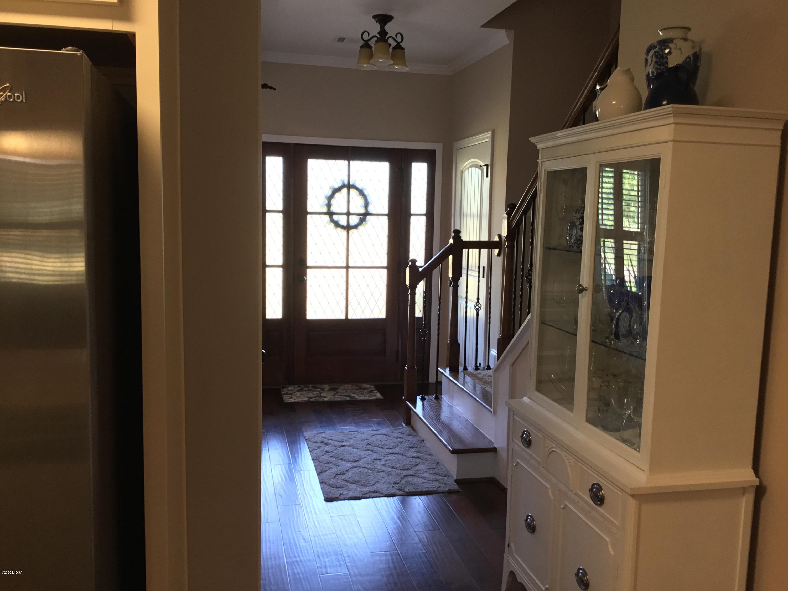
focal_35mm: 31
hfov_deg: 58.4
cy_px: 296
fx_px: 706
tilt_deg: -7.2
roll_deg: -1.5
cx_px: 394
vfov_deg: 45.4
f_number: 2.4
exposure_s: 1/30
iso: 64
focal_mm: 3.3
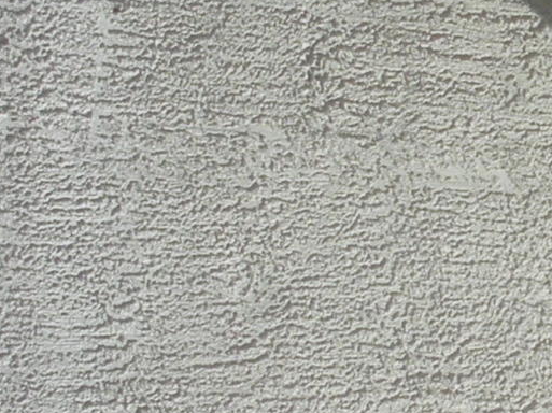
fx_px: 2518
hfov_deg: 11.4
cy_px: 181
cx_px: 1073
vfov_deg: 9.4
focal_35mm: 158
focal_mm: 4.7
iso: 64
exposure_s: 1/207
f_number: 5.6
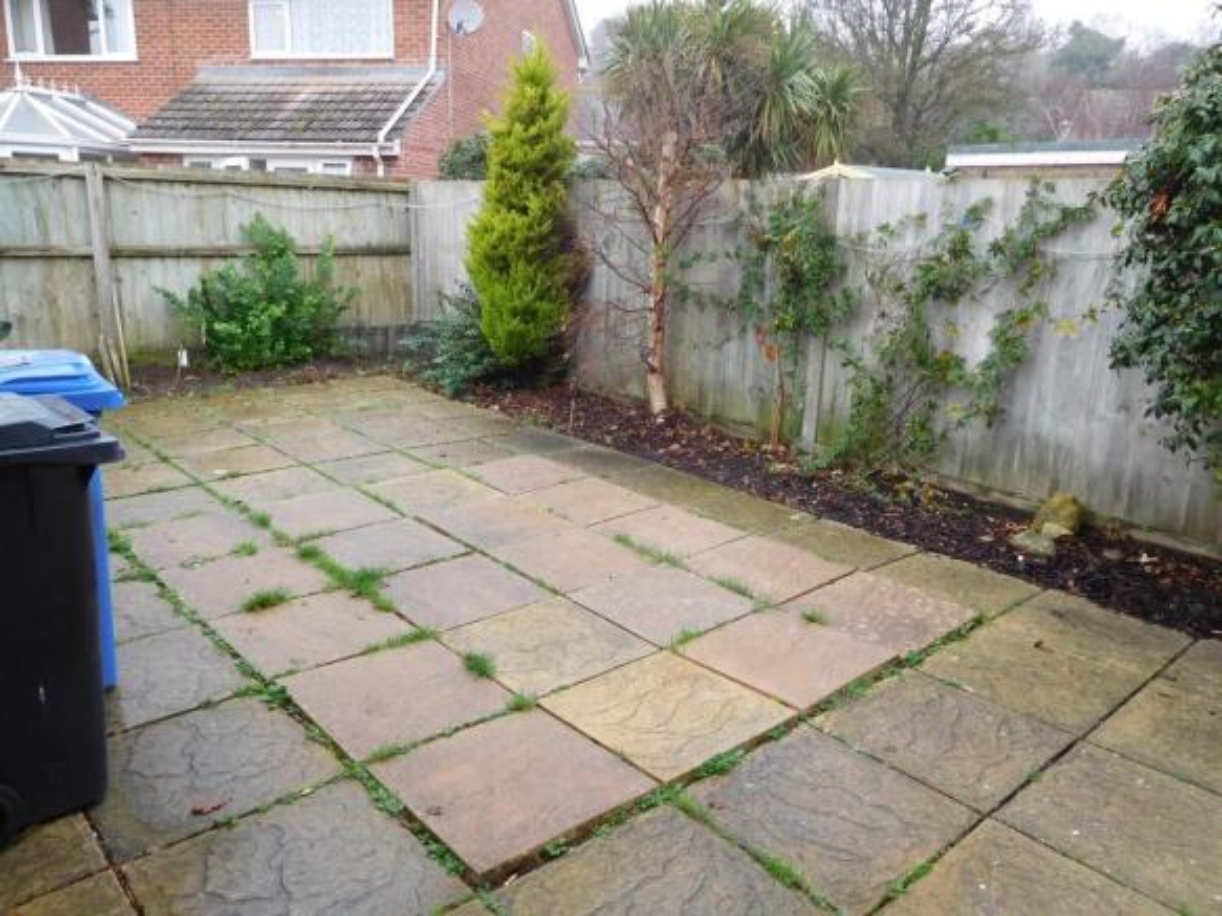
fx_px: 882
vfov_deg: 54.9
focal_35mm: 25
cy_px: 458
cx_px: 611
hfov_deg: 69.4
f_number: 3.4
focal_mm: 4.5
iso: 125
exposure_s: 1/80
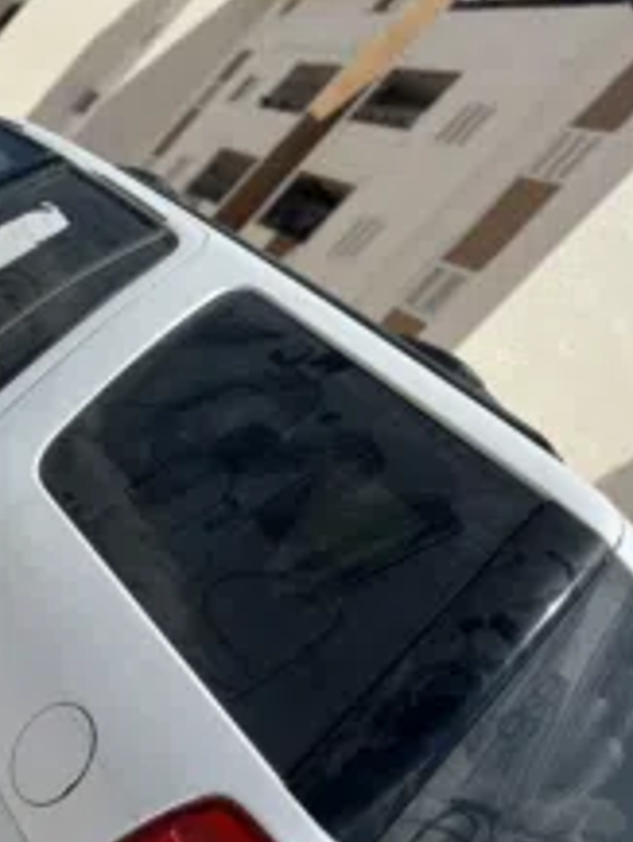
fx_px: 1169
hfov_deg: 29.5
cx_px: 117
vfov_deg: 39.0
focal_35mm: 48
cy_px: 582
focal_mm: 5.7
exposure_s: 1/6211
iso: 50
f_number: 1.5
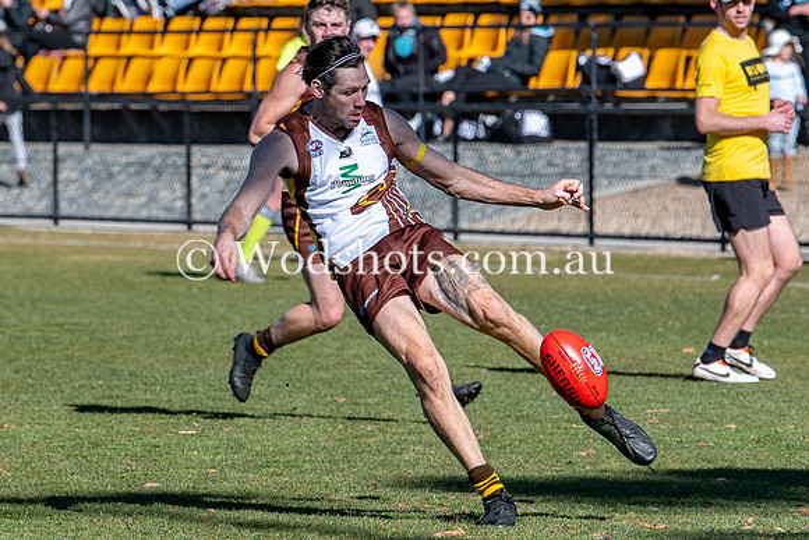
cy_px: 219
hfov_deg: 3.4
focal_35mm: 608
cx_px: 403
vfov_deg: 2.3
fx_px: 13676
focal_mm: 185
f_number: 5
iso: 140
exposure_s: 1/1000
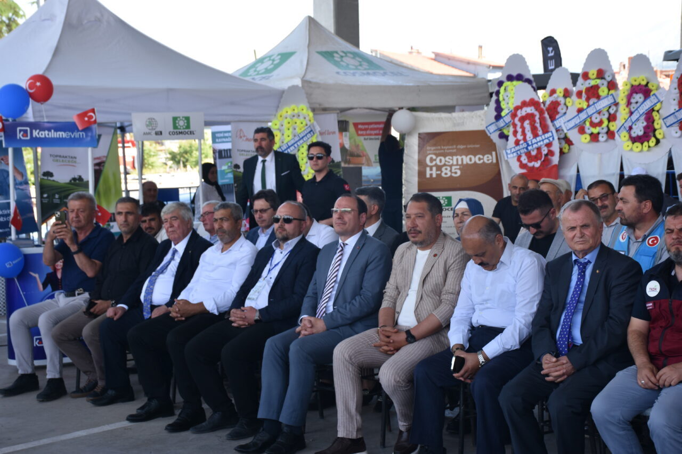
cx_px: 341
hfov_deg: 31.9
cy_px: 227
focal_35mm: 63
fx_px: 1193
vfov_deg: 21.6
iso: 250
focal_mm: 42
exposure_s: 1/160
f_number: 6.3
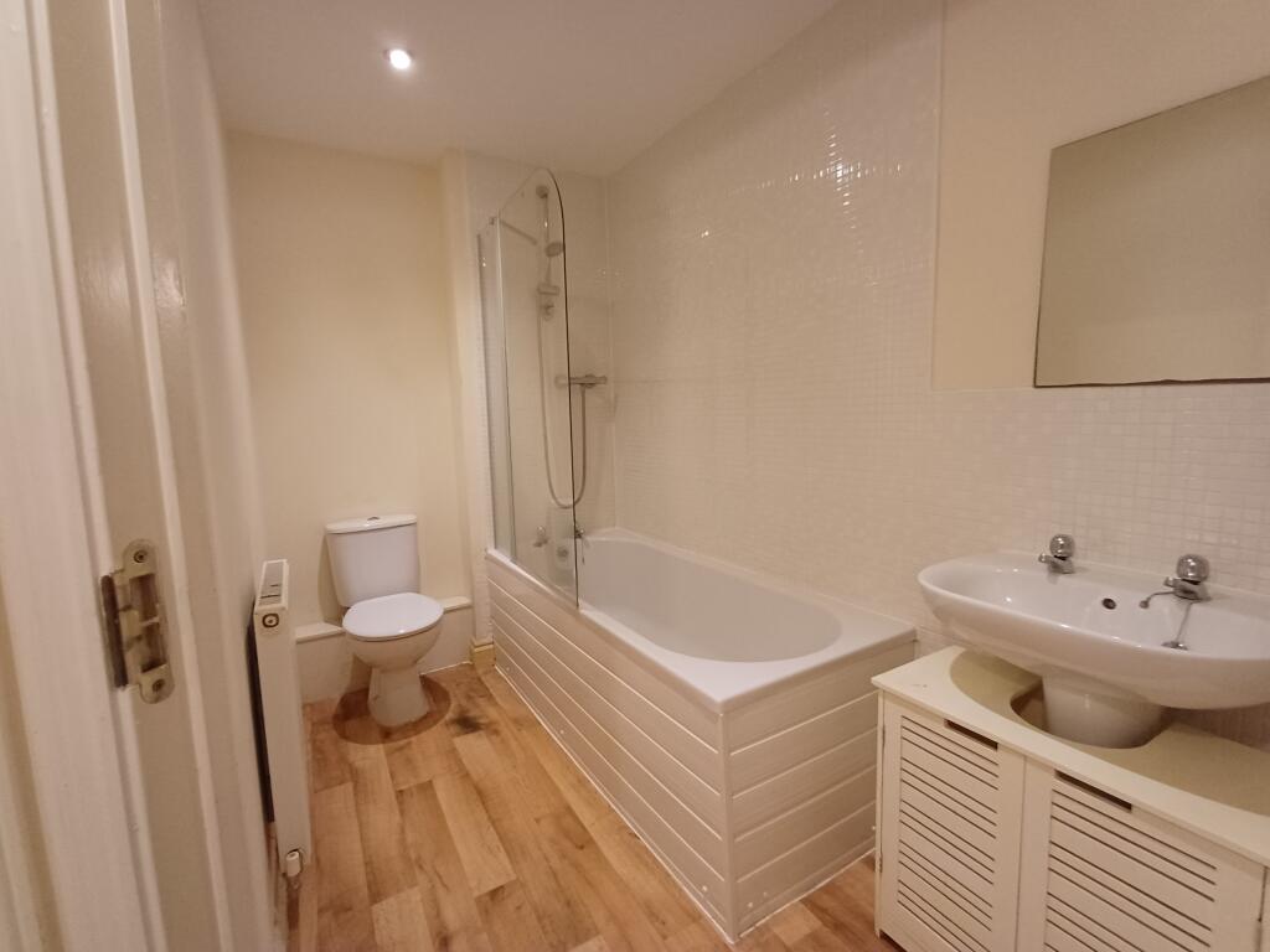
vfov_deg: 78.1
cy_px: 476
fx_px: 587
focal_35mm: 16
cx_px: 635
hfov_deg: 94.5
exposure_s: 1/25
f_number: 2.2
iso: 200
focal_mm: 1.64
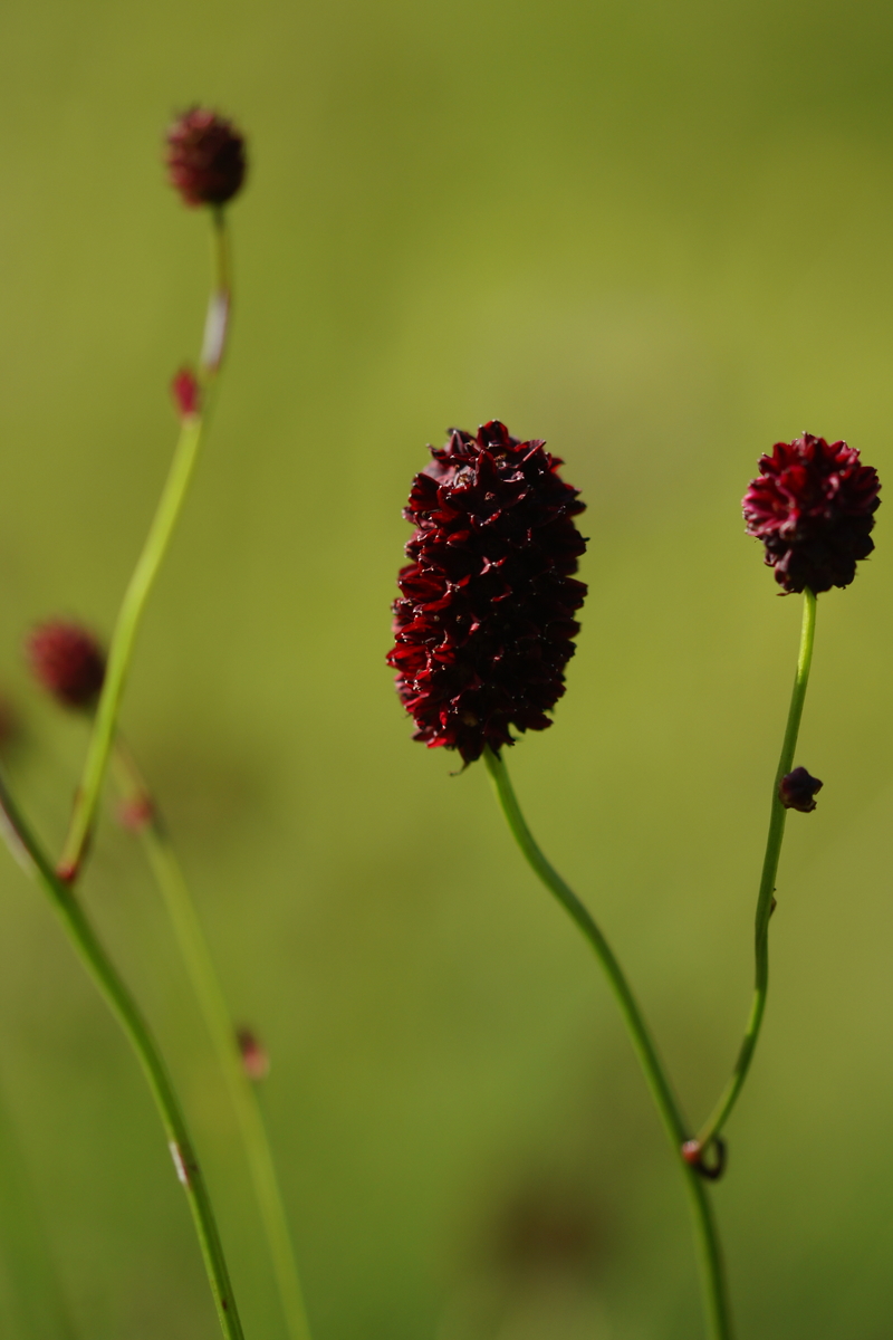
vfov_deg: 13.0
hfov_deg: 8.7
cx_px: 446
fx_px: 5860
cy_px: 670
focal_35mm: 158
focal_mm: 105
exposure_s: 1/2500
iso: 200
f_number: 2.8
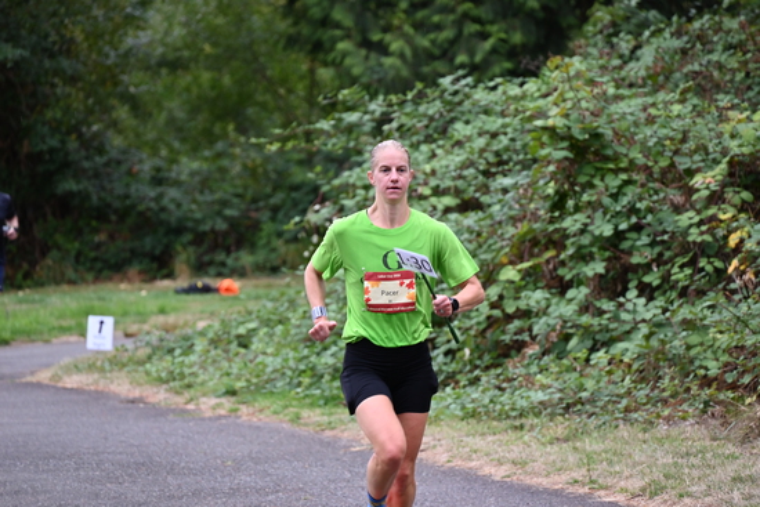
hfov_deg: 10.3
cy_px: 254
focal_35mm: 200
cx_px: 380
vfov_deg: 6.9
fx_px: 4223
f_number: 6.3
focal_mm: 200
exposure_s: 1/250
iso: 1000
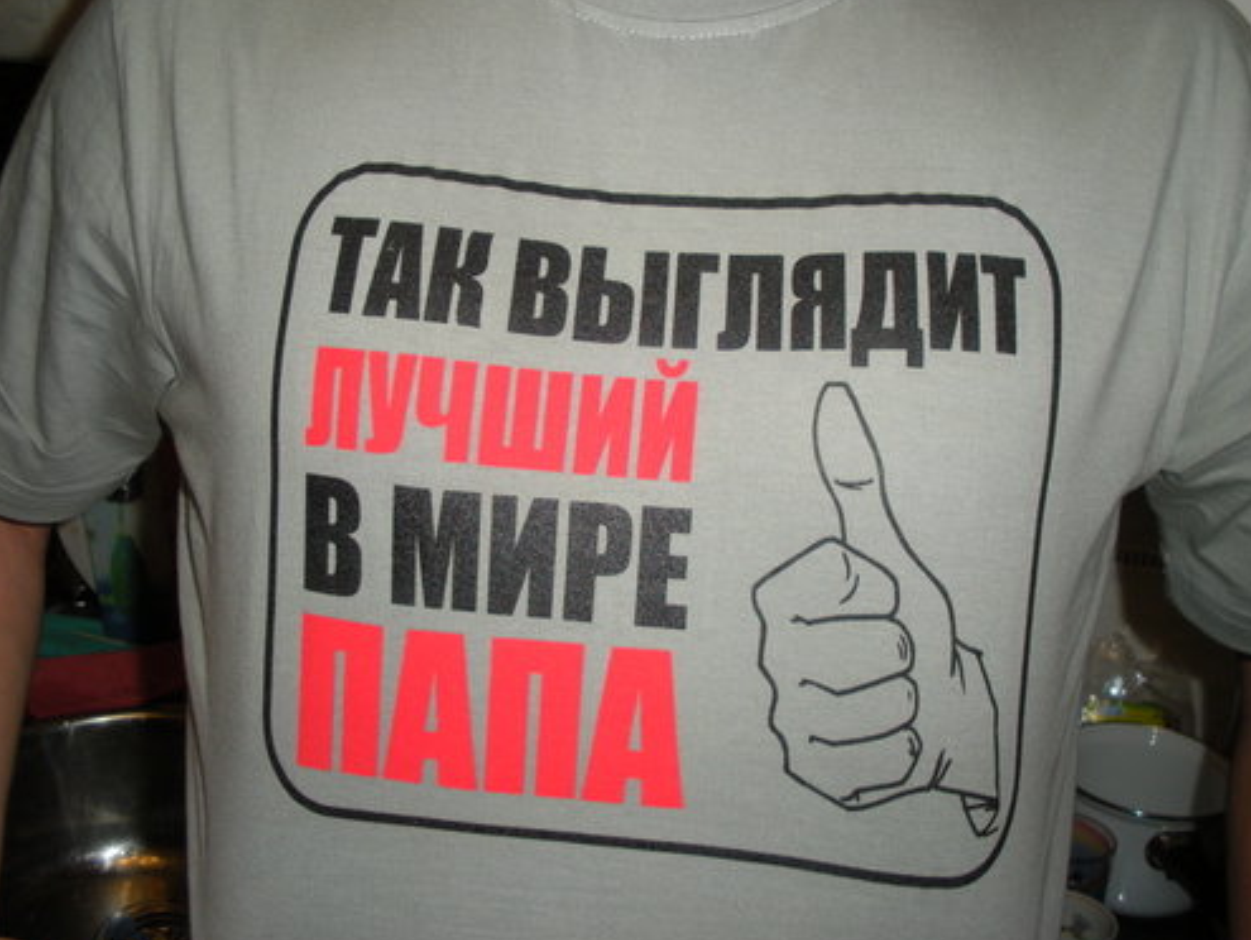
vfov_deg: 36.0
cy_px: 449
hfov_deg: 46.7
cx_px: 665
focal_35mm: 40
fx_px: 1447
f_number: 3.5
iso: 64
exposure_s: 1/60
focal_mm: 6.3
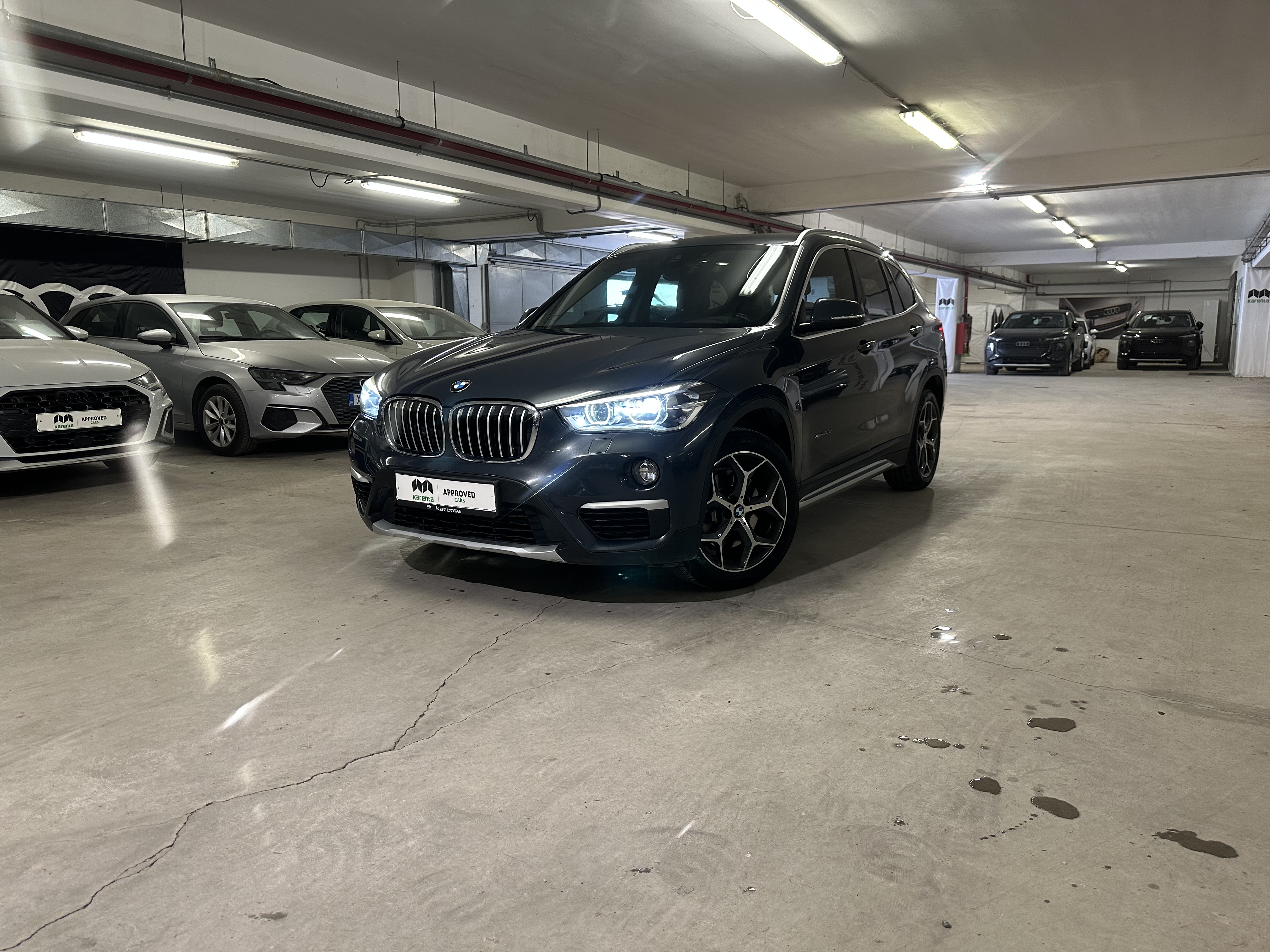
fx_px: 881
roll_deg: +0.3
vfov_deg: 56.8
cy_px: 476
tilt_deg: -9.4
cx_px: 635
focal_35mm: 24
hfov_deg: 71.6
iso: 200
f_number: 1.78
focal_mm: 6.86
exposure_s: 1/50
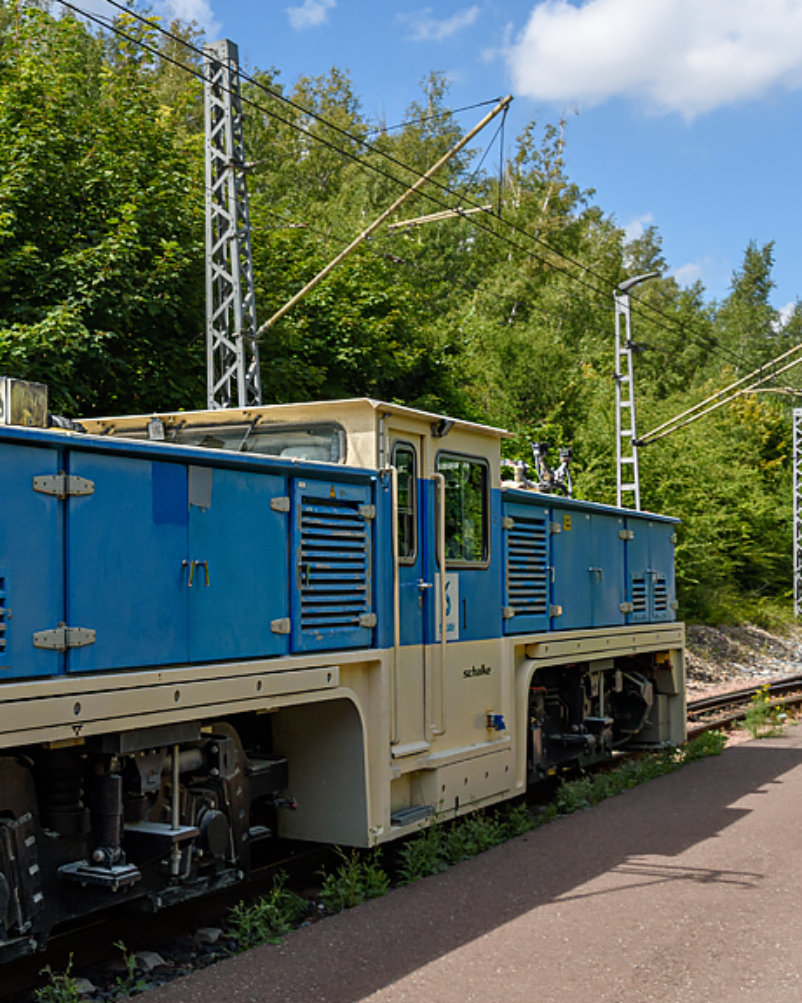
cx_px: -162
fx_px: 1394
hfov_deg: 28.0
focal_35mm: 47
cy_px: 544
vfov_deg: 39.5
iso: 200
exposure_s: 1/640
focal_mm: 16
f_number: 9
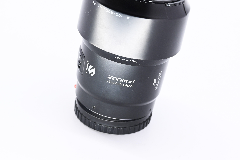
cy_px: 80
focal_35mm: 96
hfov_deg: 21.2
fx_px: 640
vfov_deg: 14.3
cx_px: 120
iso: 500
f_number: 9
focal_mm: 64
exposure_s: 1/125
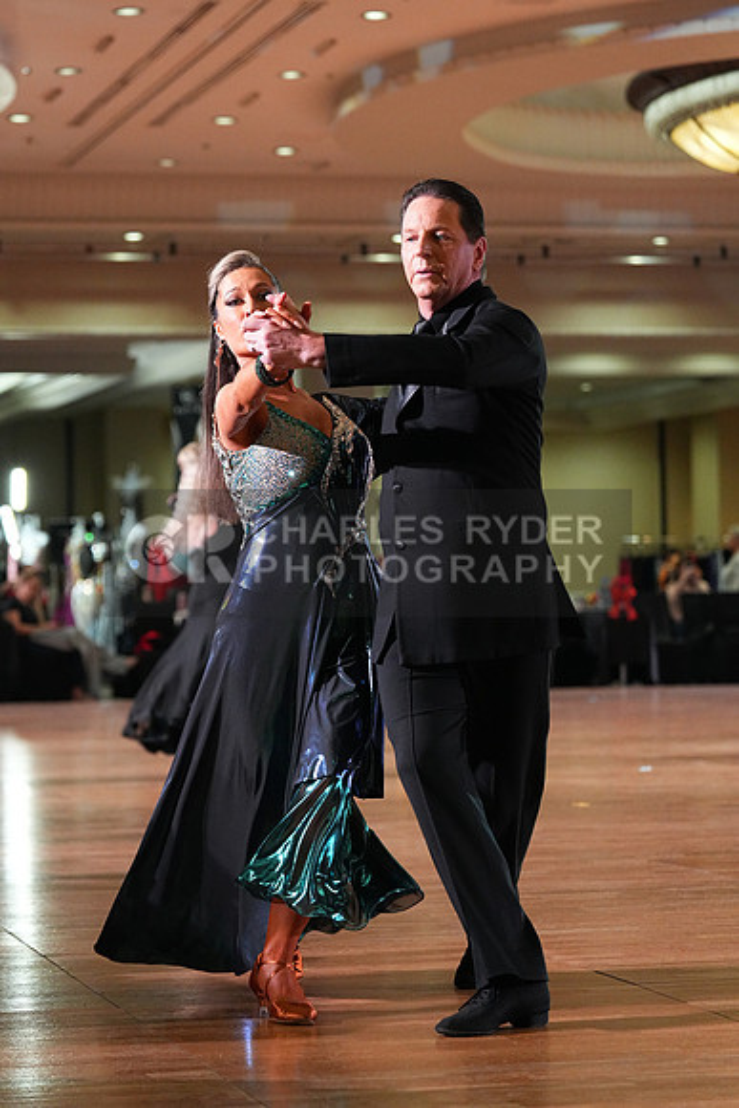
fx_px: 3262
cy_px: 554
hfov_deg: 12.9
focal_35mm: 106
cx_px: 370
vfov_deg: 19.3
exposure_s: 1/400
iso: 6400
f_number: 4.5
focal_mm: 106
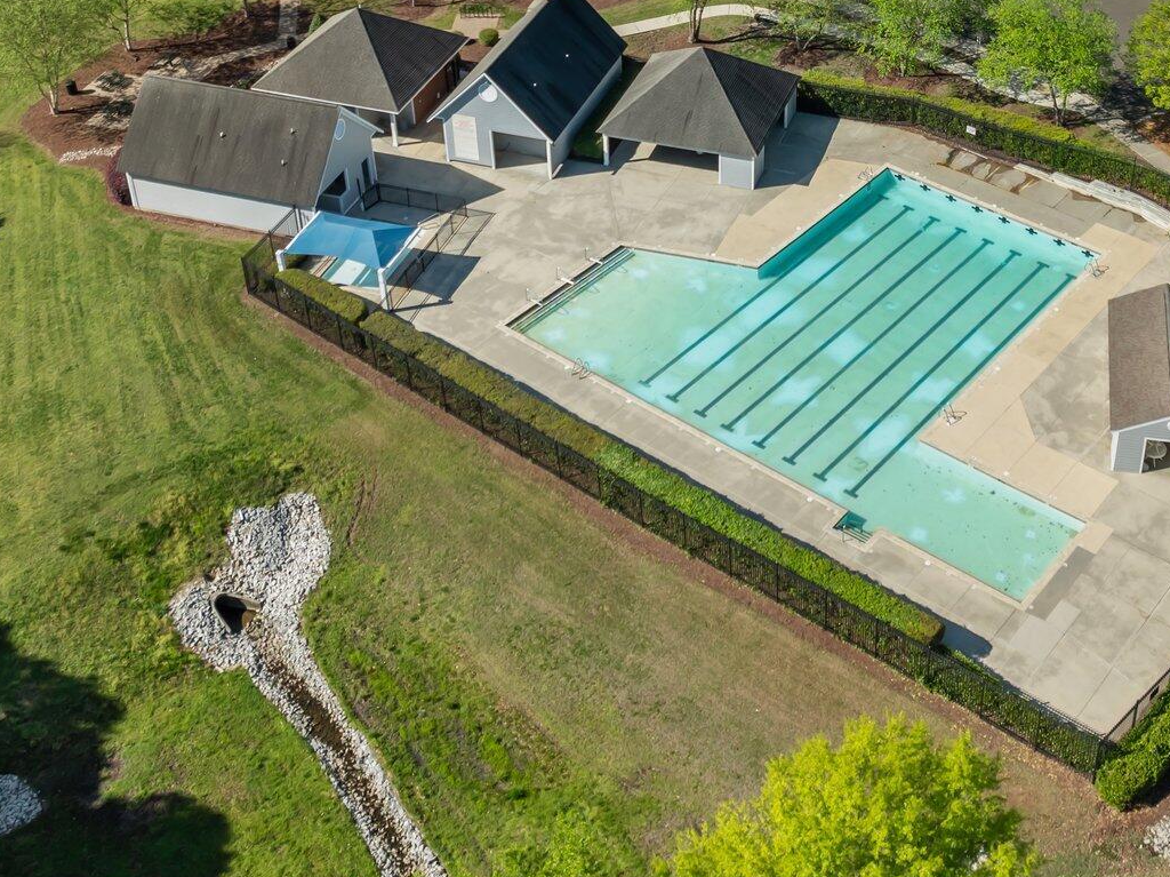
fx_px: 1622
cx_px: 819
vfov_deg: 29.0
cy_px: 79
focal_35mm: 48
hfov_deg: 39.0
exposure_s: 1/1250
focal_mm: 12.29
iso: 110
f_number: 2.8
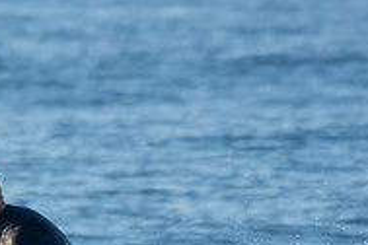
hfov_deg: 1.1
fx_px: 18399
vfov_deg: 0.8
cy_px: 312
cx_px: -82
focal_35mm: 1800
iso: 250
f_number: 5.6
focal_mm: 390
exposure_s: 1/640
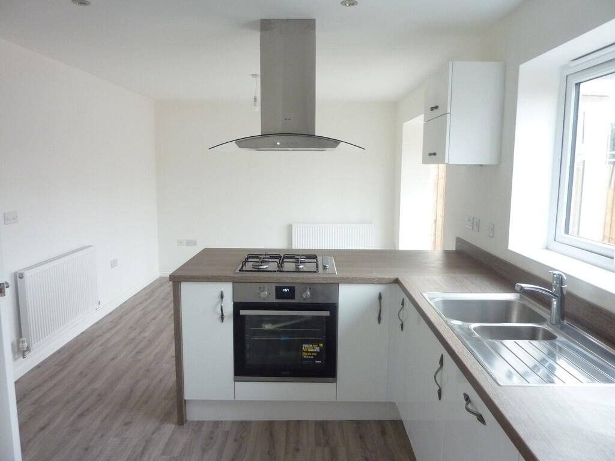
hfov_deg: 69.4
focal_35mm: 25
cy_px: 230
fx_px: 444
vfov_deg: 54.9
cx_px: 308
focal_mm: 4.1
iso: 320
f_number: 3.3
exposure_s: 1/30
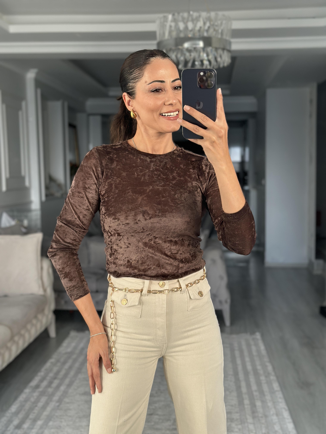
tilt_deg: -19.7
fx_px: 603
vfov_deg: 39.7
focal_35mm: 48
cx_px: 163
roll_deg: +0.4
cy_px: 217
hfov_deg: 30.3
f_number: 1.78
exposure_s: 1/121
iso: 125
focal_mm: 6.86
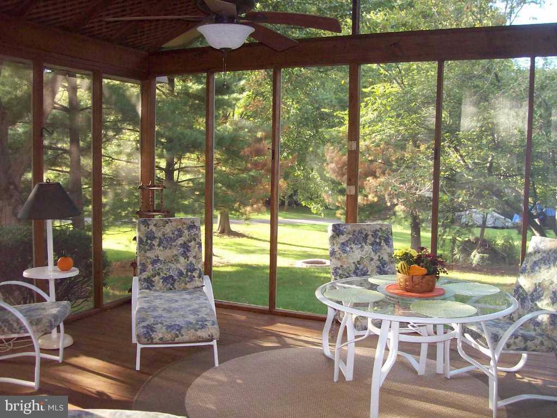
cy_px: 209
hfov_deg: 51.4
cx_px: 278
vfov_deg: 39.7
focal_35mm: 36
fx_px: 579
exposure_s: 1/100
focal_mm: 6
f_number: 2.7
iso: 140
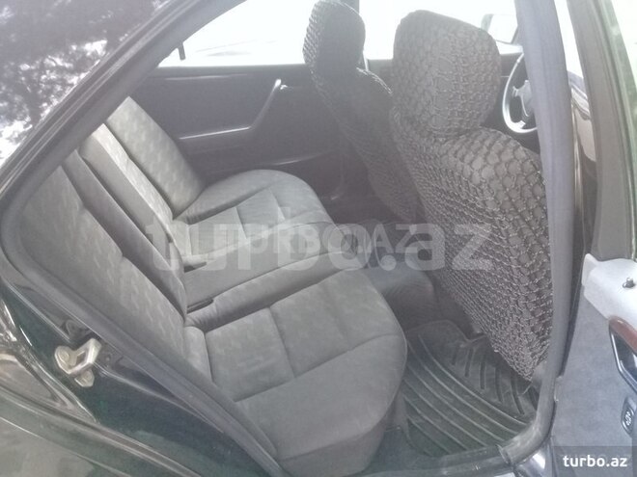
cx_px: 318
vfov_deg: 45.4
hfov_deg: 58.4
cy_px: 238
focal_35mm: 31
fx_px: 570
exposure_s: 1/20
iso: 200
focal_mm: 3.3
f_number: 2.2
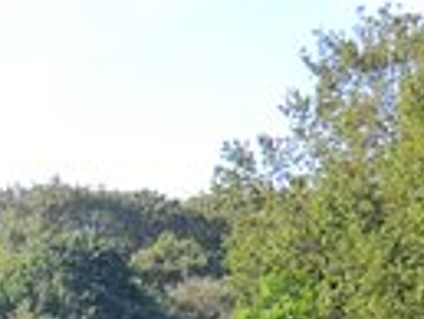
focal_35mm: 186
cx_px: 3
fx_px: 2280
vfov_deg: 7.8
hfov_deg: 10.5
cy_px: 477
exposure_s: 1/125
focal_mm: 8.4
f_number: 4
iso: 64
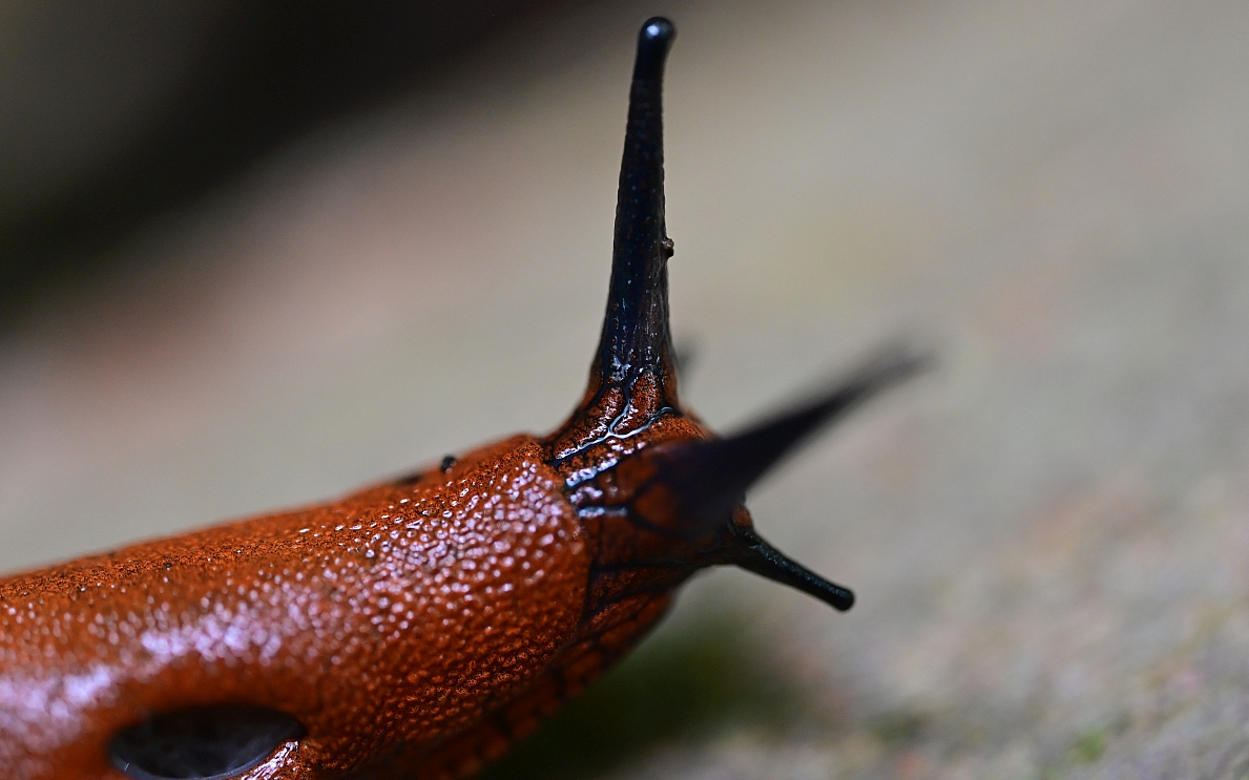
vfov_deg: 12.1
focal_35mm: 108
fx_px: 3676
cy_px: 389
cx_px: 629
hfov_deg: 19.3
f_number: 4.2
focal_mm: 105
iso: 3600
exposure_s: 1/160
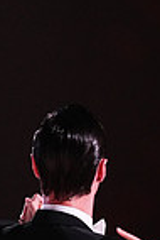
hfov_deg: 3.9
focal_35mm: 356
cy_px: 468
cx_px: 159
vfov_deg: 5.7
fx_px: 2367
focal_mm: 87
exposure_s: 1/250
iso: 4000
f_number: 4.5
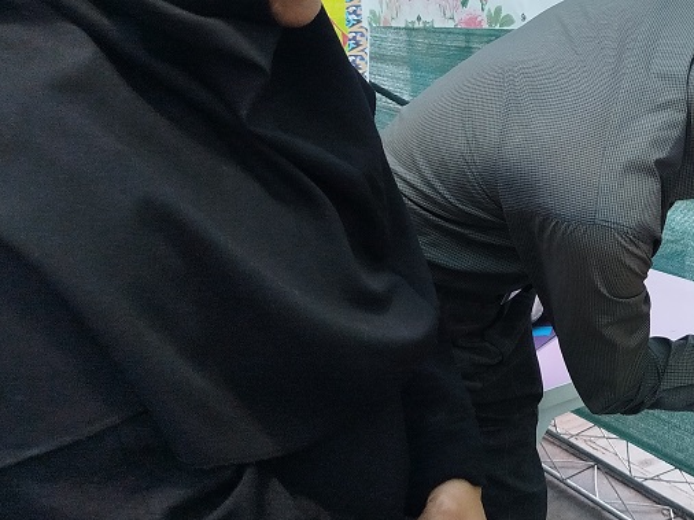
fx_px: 942
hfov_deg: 37.8
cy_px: 179
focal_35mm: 47
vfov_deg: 30.7
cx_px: 624
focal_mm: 5.31
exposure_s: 1/33
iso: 200
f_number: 1.7
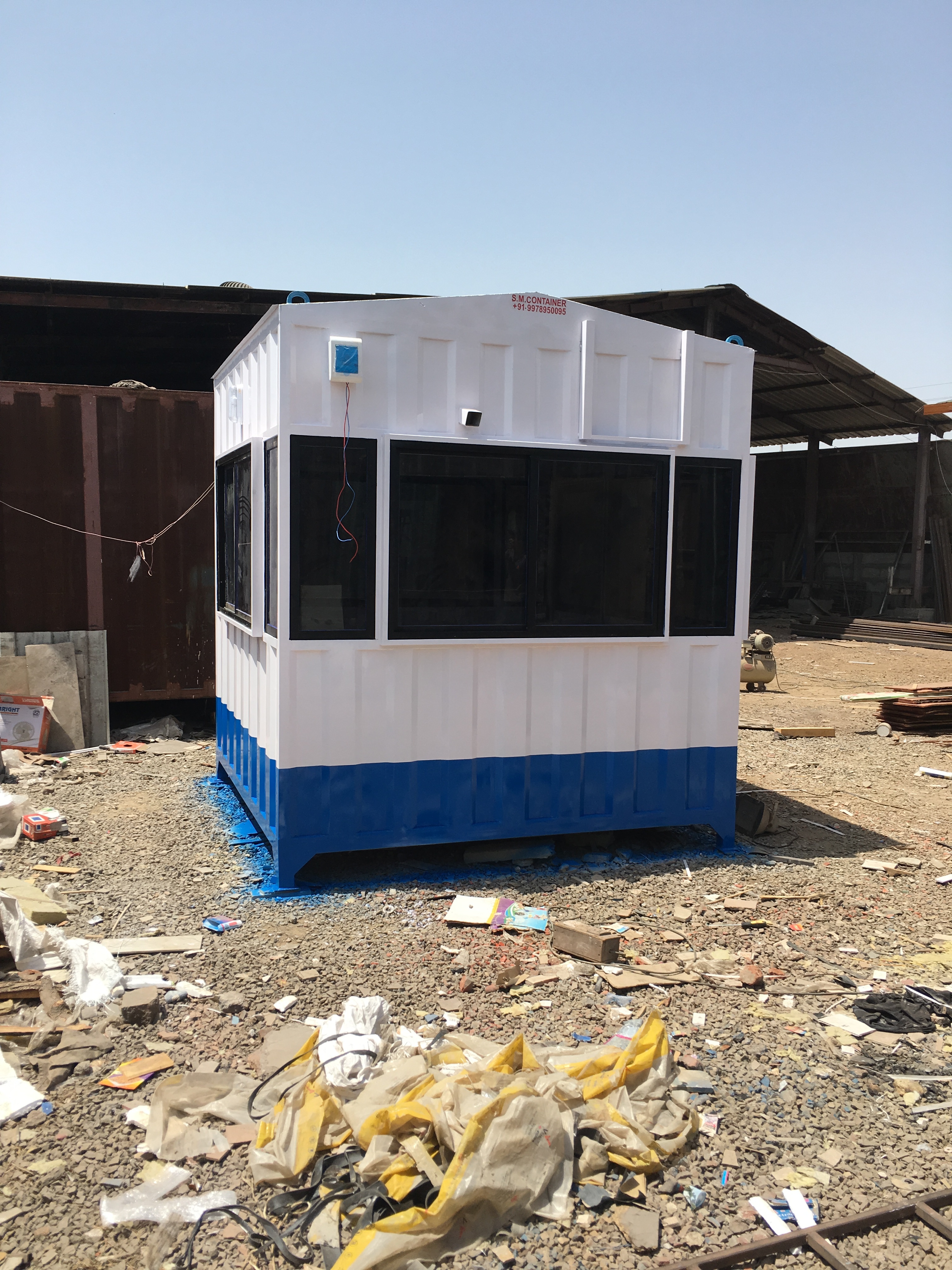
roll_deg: -1.2
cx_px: 476
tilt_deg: -5.8
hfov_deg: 48.2
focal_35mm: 29
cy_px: 635
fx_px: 1063
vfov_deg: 61.7
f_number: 2.2
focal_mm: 4.15
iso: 25
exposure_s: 1/1538
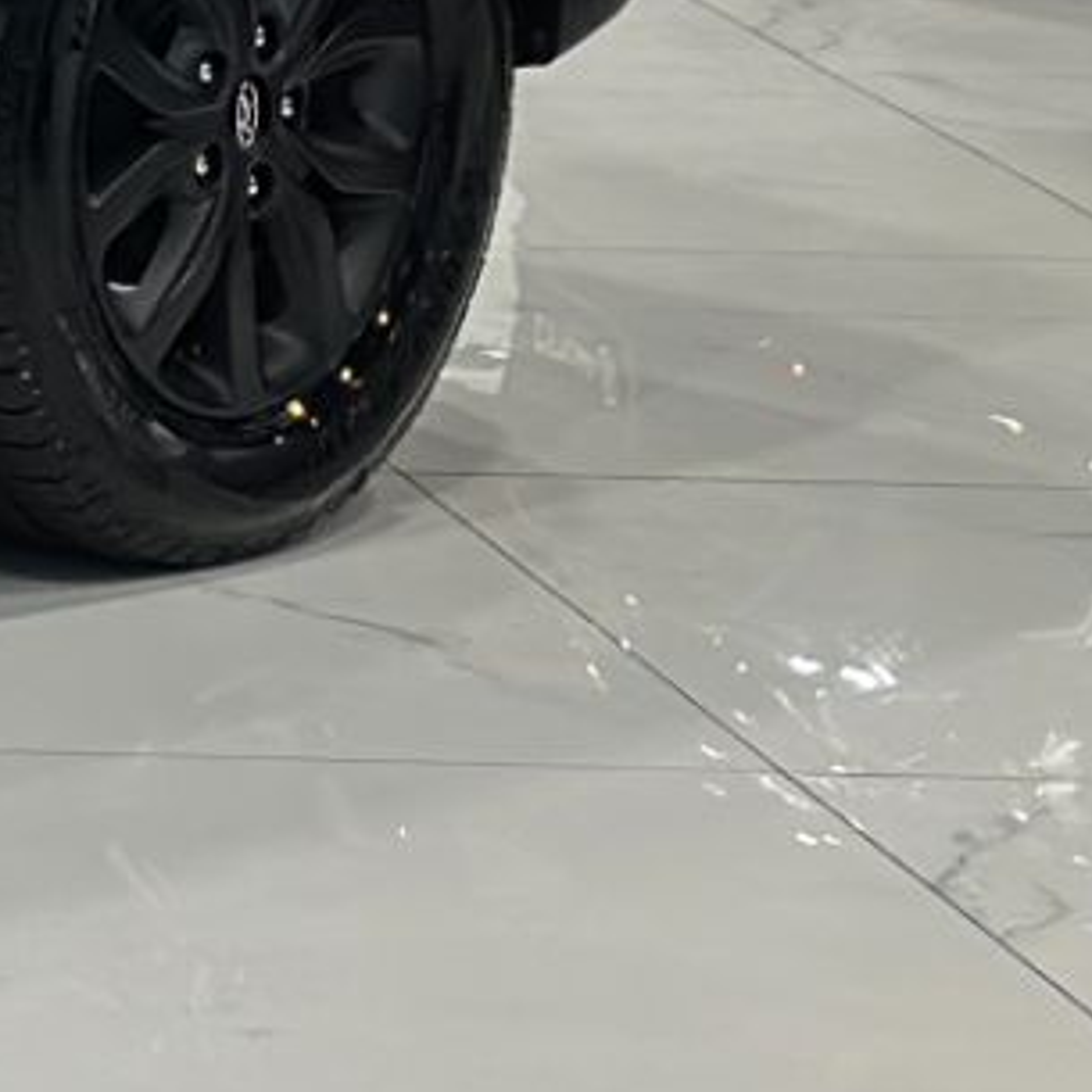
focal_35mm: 267
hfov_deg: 6.1
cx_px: -2105
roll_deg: -1.5
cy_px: -380
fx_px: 9529
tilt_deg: -8.5
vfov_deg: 6.5
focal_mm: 6.86
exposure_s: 1/120
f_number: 1.78
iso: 100
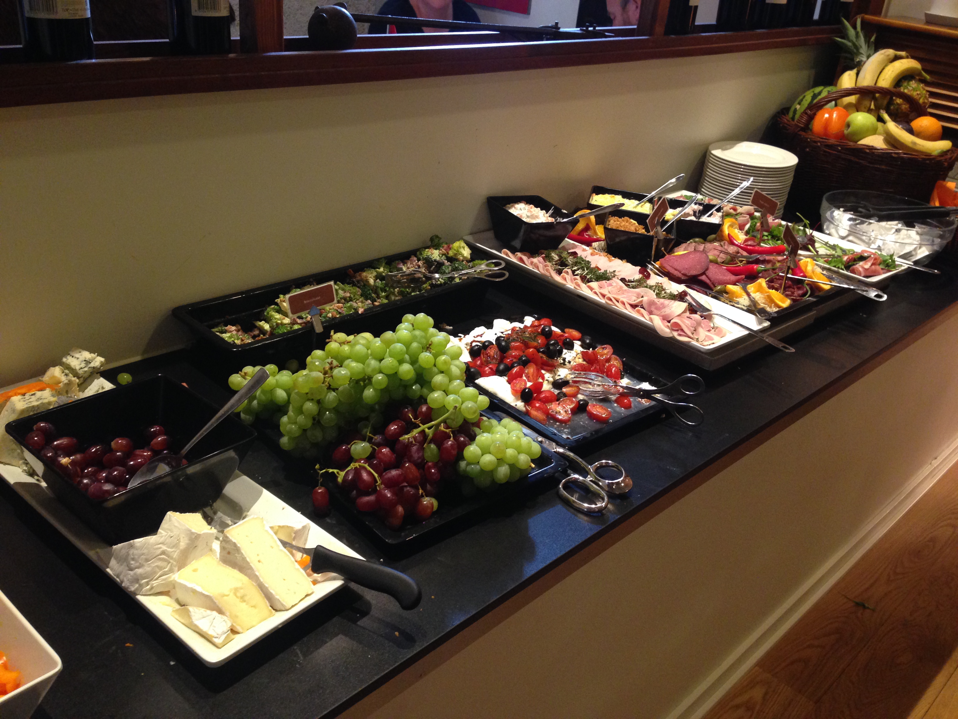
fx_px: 913
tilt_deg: -26.4
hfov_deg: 55.4
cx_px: 479
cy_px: 360
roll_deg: -3.7
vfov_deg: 42.9
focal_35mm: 33
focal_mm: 4.12
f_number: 2.4
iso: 200
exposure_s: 1/20
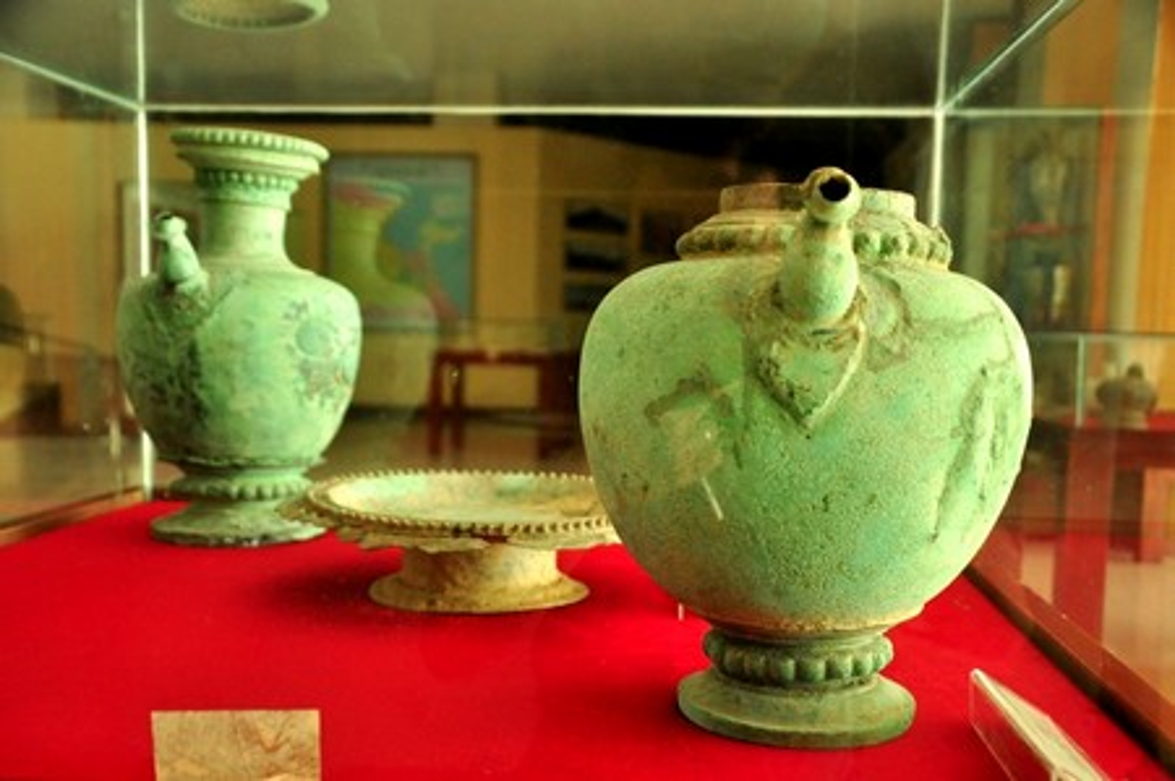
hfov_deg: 49.6
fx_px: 1272
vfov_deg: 34.1
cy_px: 390
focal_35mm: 39
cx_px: 588
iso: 1000
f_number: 4
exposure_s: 1/50
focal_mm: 26
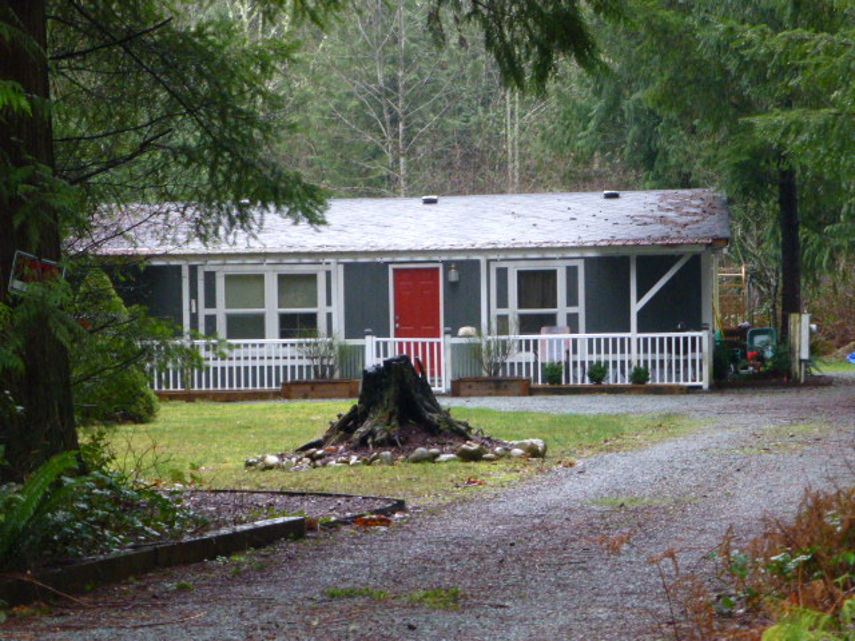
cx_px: 428
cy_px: 320
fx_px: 3186
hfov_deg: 15.3
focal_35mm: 129
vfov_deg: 11.5
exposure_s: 1/60
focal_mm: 23.1
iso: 800
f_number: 5.4
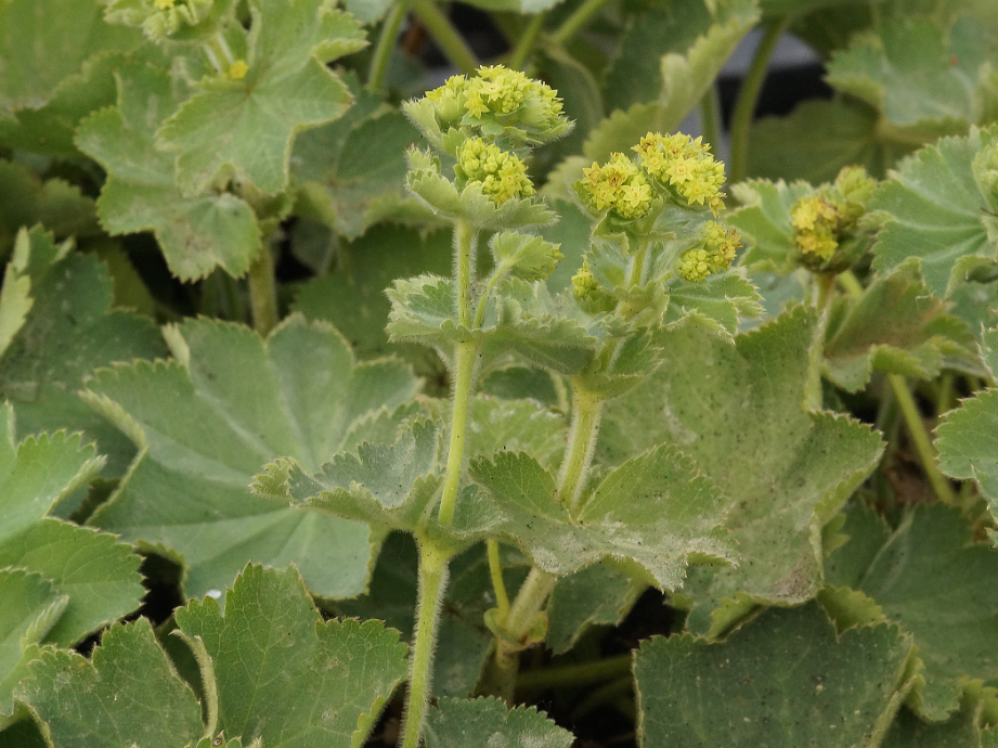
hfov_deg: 10.5
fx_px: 5418
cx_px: 575
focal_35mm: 188
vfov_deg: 7.9
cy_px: 359
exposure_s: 1/160
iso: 800
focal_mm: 100
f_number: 14
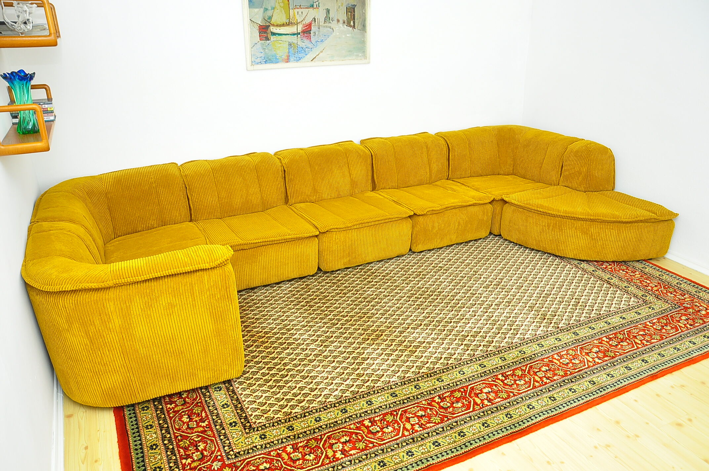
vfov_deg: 47.8
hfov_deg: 67.4
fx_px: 531
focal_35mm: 27
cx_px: 354
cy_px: 236
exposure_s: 1/50
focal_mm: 18
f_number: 5
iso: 400
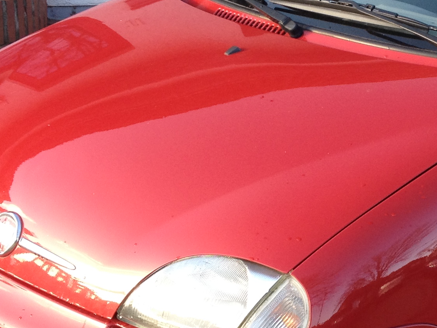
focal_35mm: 102
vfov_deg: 14.5
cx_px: 424
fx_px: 1288
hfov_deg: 18.8
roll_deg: -2.0
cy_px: 193
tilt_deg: -19.1
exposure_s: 1/146
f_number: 2.4
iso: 50
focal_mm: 4.28
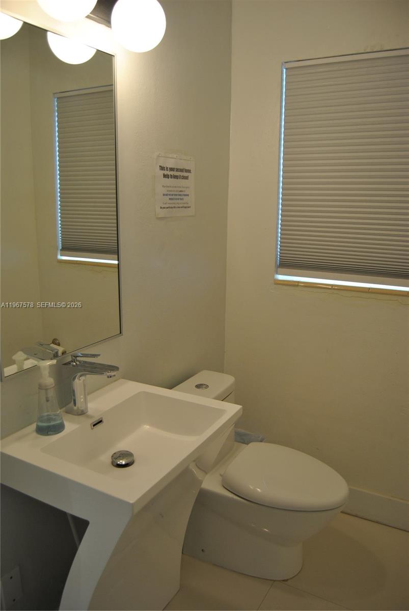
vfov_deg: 67.3
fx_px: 459
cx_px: 204
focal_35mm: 27
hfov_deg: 48.0
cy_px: 306
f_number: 3.5
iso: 200
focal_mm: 18
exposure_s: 1/50
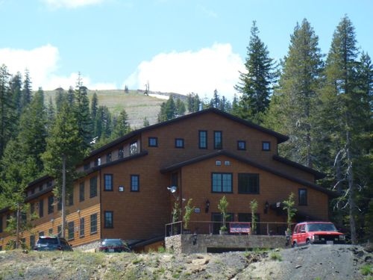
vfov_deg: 10.6
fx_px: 1509
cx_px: 186
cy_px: 140
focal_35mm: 140
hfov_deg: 14.1
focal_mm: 25.2
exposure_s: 1/125
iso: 80
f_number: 5.9
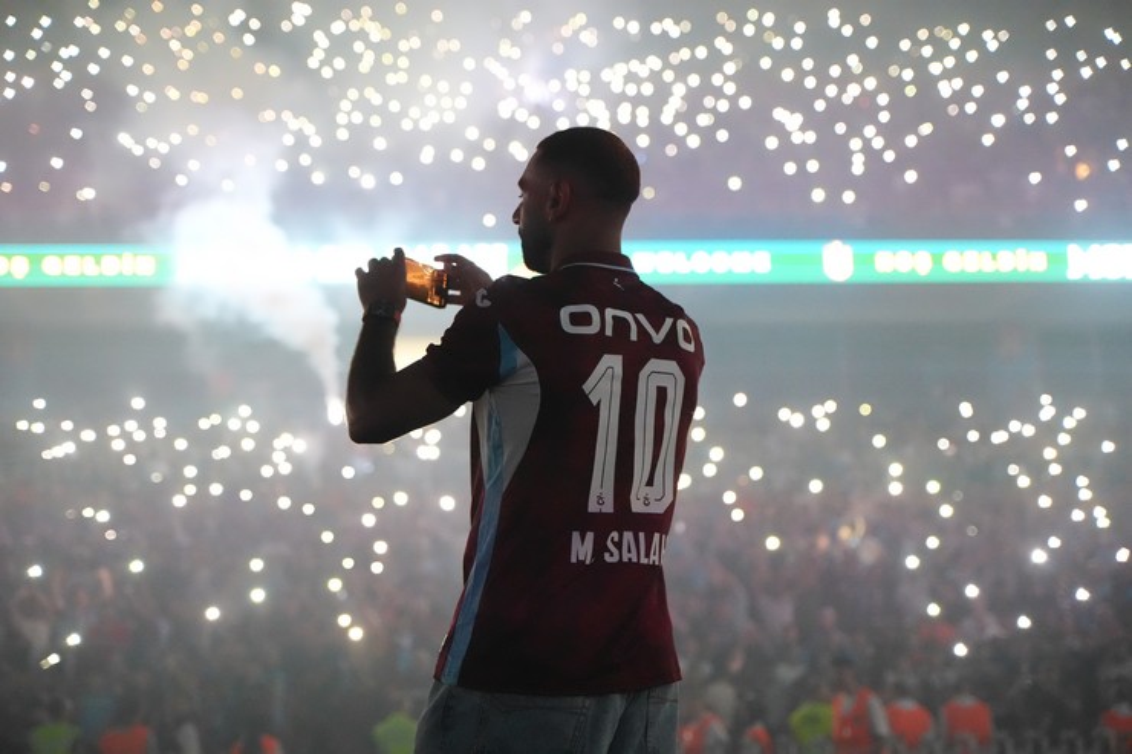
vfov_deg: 22.6
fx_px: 1886
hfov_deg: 33.4
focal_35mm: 60
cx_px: 566
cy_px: 377
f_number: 2.8
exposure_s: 1/320
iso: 16000
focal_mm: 60
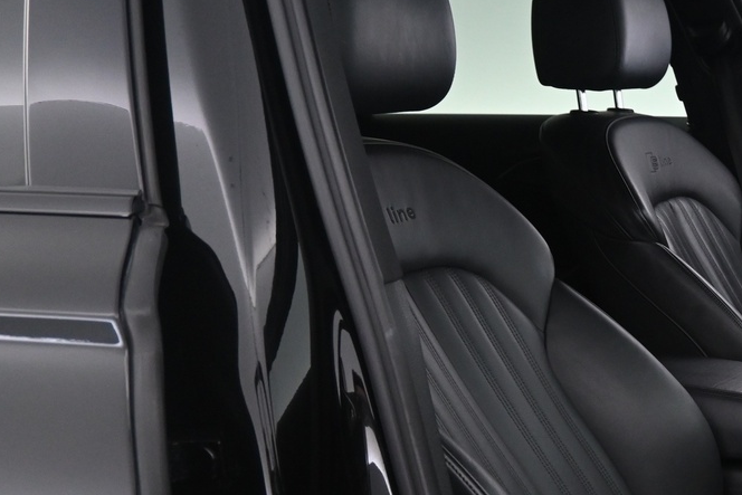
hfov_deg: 28.4
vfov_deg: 21.6
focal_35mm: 62
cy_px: 401
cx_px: 875
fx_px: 1283
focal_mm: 17
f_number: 3.5
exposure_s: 1/25
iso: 1100
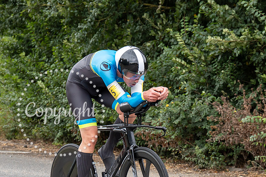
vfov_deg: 6.6
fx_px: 1532
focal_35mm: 207
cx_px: 102
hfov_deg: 9.9
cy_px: 101
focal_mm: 85
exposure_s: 1/1000
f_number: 4.5
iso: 640
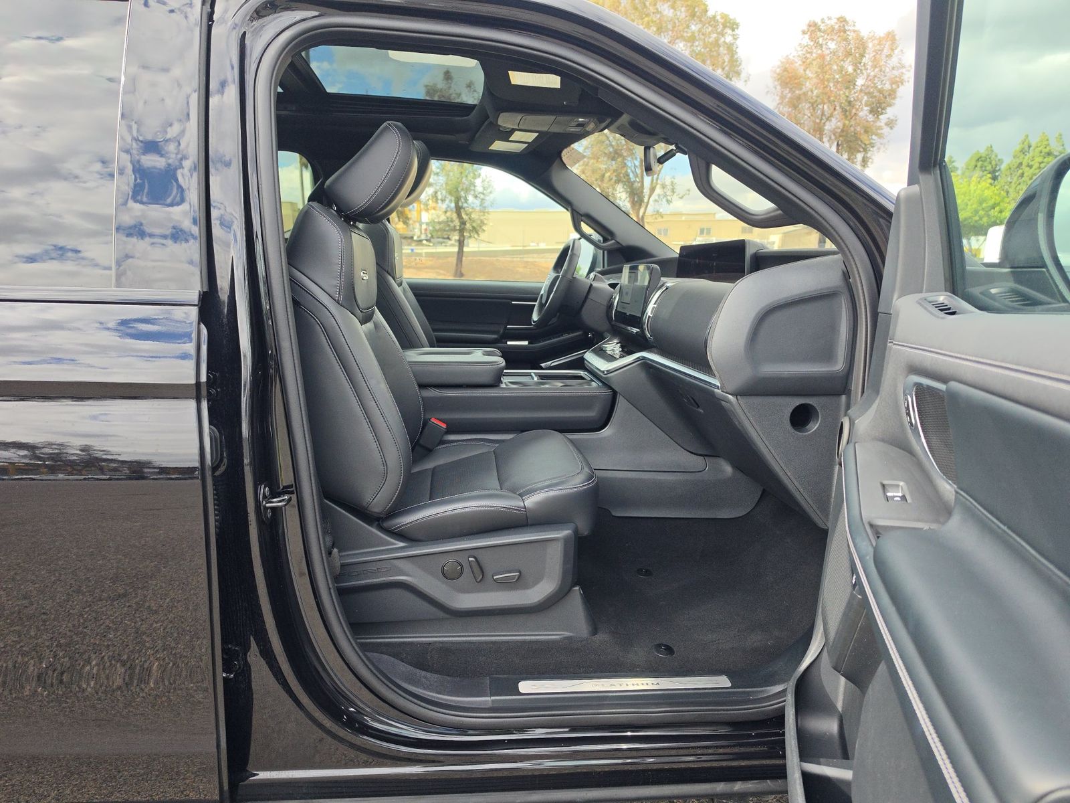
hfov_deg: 73.9
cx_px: 535
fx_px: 711
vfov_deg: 58.9
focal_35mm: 23
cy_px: 402
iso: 63
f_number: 1.4
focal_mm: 6.5
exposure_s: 1/1618
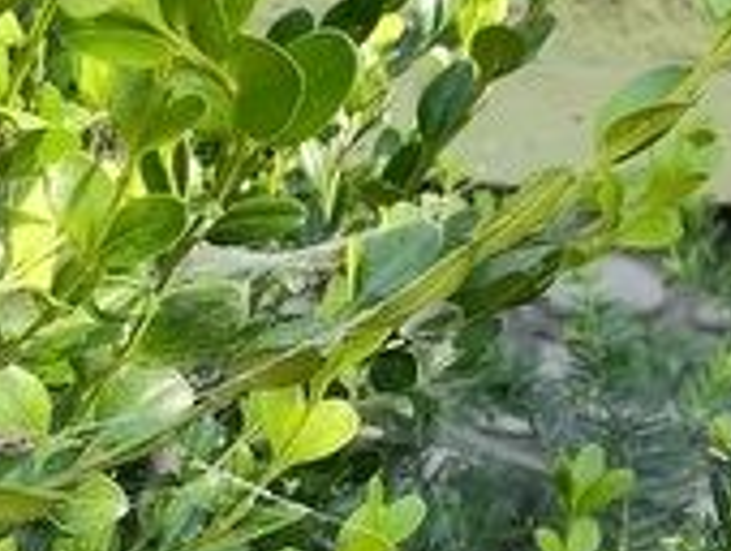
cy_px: 1003
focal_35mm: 108
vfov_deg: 12.5
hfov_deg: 16.9
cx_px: -284
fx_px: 2284
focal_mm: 5.56
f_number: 1.8
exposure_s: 1/120
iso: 122
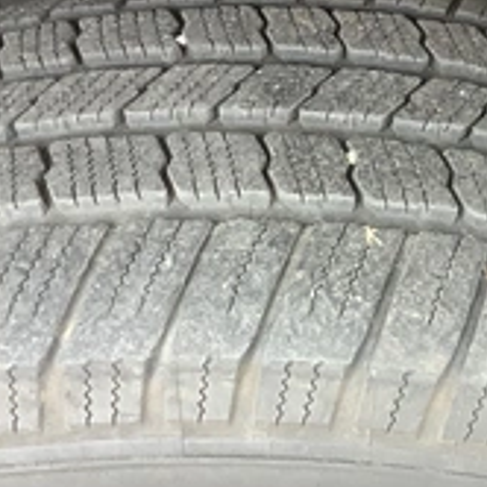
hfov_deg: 25.5
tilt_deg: -50.2
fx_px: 1051
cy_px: 244
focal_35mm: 66
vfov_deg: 26.1
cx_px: 405
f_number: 2.4
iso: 64
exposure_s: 1/100
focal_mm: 3.3
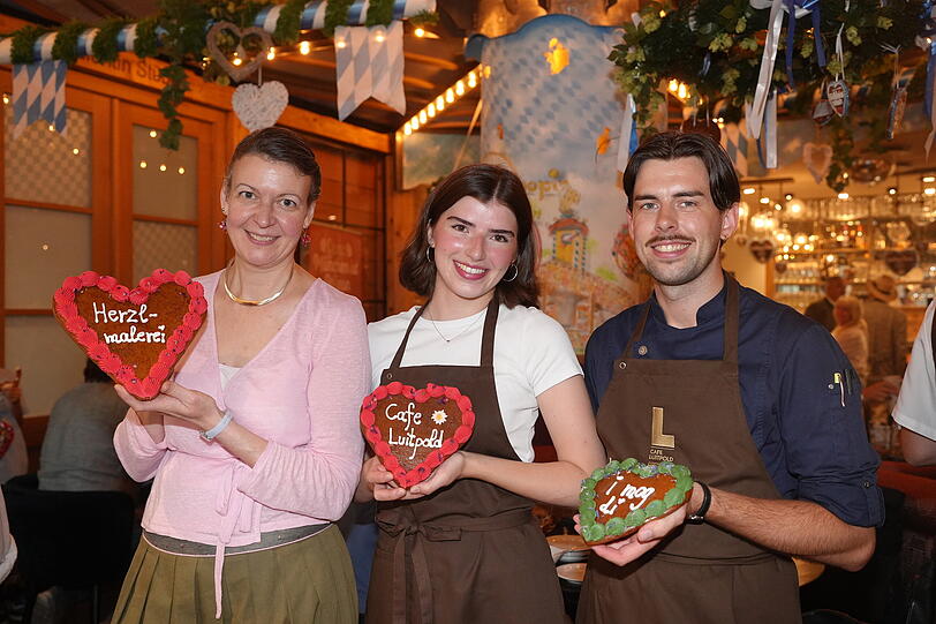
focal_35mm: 35
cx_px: 468
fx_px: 910
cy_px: 312
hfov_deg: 54.4
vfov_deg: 37.8
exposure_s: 1/160
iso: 3200
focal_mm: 35
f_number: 4
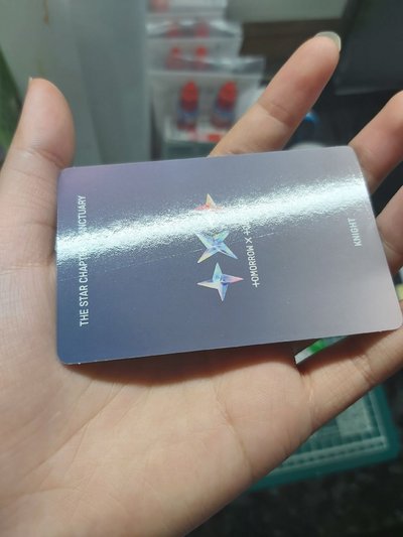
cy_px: 268
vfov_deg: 67.3
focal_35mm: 26
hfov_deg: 53.1
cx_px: 202
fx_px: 403
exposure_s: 1/120
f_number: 1.7
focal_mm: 3.92
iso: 64
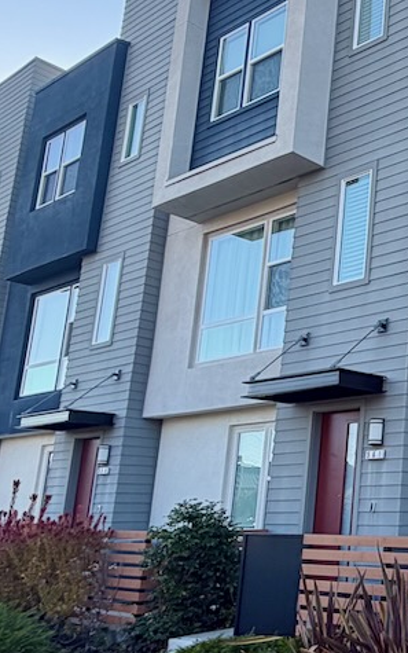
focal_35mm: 40
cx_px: 636
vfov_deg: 49.1
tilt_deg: +11.1
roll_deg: +0.6
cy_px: 373
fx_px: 711
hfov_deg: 24.0
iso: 50
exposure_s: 1/408
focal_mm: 2.22
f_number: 2.2
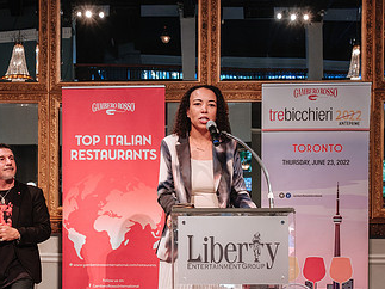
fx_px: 523
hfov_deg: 40.4
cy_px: 222
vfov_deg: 30.3
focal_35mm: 47
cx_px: 167
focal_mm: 18.2
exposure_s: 1/60
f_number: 5
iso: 800
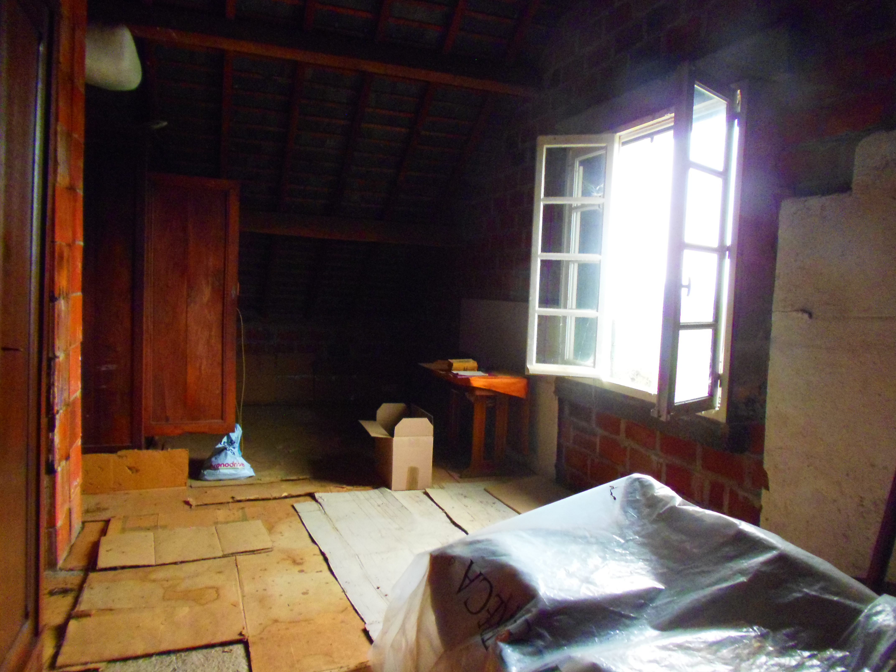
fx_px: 621
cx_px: 448
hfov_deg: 71.6
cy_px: 336
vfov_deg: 56.8
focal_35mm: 24
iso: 500
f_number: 2.9
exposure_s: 1/8
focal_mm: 4.3
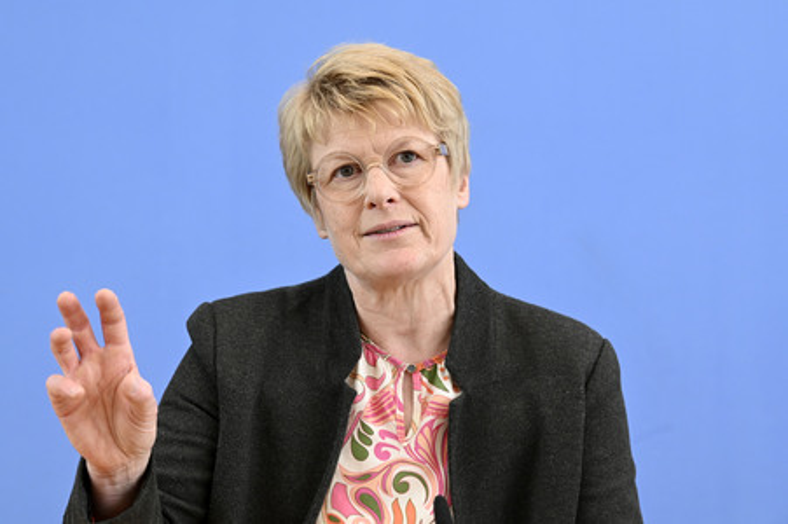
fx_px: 2231
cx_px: 394
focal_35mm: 102
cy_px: 262
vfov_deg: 13.4
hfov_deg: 20.0
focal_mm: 102
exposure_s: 1/500
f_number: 6.3
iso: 2500
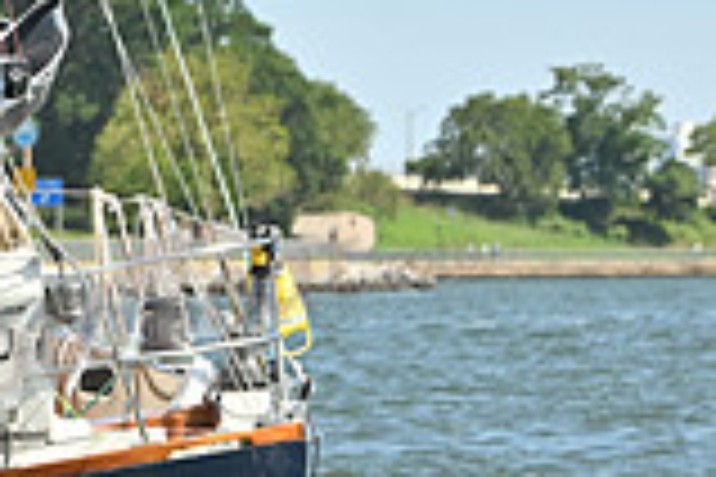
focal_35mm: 529
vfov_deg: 2.6
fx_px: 10520
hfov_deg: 3.9
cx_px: -383
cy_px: 142
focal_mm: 145
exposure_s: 1/1000
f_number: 6.3
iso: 320
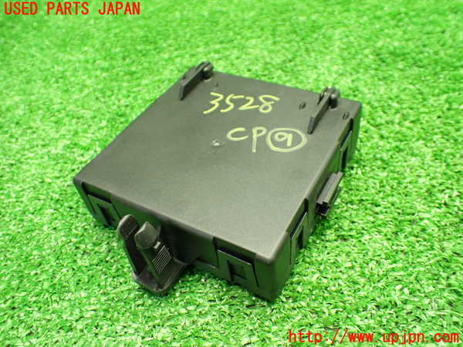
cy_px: 174
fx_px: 401
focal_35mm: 30
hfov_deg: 60.0
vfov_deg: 46.8
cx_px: 232
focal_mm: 5.4
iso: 800
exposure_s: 1/60
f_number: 2.3
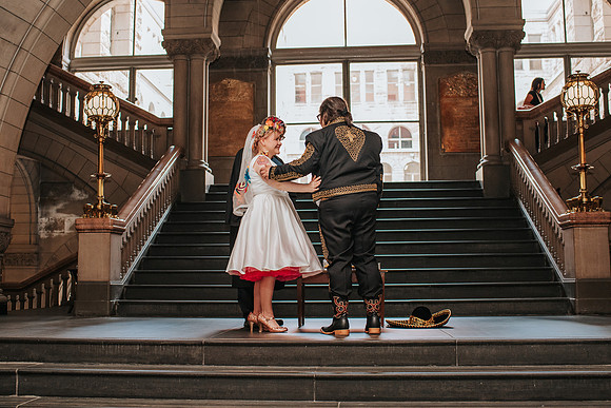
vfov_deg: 30.2
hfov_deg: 44.0
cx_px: 296
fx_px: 755
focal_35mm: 44
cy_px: 186
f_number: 3.2
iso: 1000
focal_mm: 35
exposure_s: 1/200
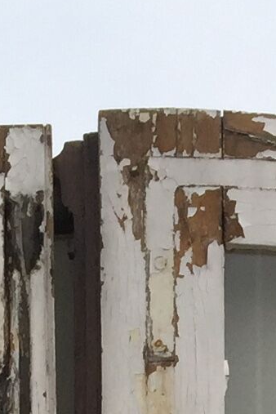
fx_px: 2231
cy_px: 1218
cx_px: 108
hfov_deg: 7.1
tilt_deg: -8.0
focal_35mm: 194
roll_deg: +1.2
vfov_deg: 8.8
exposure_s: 1/2639
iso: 32
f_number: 2.2
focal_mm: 4.15
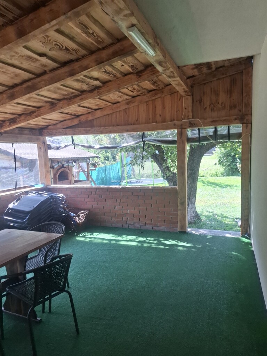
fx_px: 237
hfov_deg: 58.9
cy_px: 178
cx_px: 134
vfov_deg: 73.9
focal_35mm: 23
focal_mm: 5.54
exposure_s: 1/171
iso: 50
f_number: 1.8
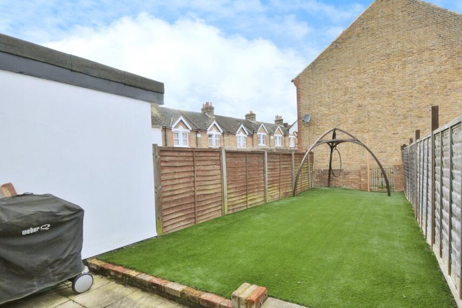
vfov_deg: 67.2
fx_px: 231
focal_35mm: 18
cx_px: 251
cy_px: 166
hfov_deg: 89.8
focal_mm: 10
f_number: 8
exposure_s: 1/250
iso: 500
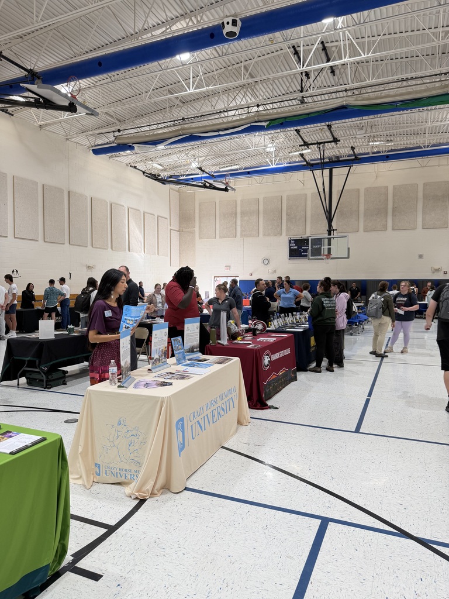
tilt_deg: -3.2
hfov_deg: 56.8
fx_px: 415
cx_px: 224
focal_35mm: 24
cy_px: 300
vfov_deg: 71.6
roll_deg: +1.1
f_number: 1.78
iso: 80
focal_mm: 6.76
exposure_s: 1/120
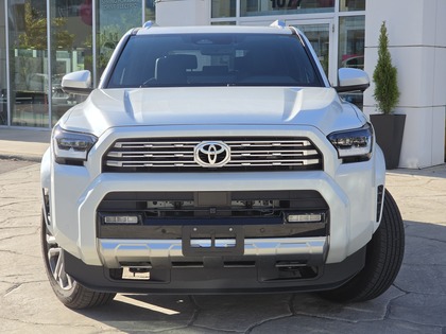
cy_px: 167
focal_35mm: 69
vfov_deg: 21.3
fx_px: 889
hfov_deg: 28.2
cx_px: 223
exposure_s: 1/508
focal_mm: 7
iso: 25
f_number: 2.4
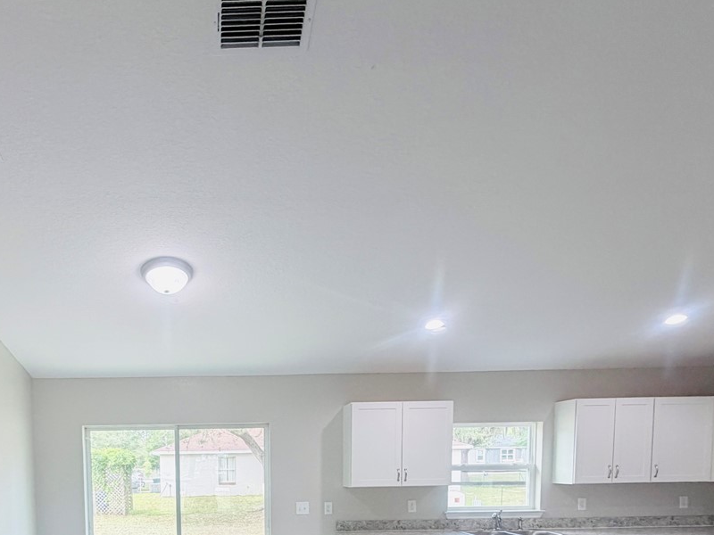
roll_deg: +1.8
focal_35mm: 28
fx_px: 578
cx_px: 203
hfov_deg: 60.9
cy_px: 513
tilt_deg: -5.6
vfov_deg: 43.8
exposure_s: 1/120
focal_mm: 2.22
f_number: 2.2
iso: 200
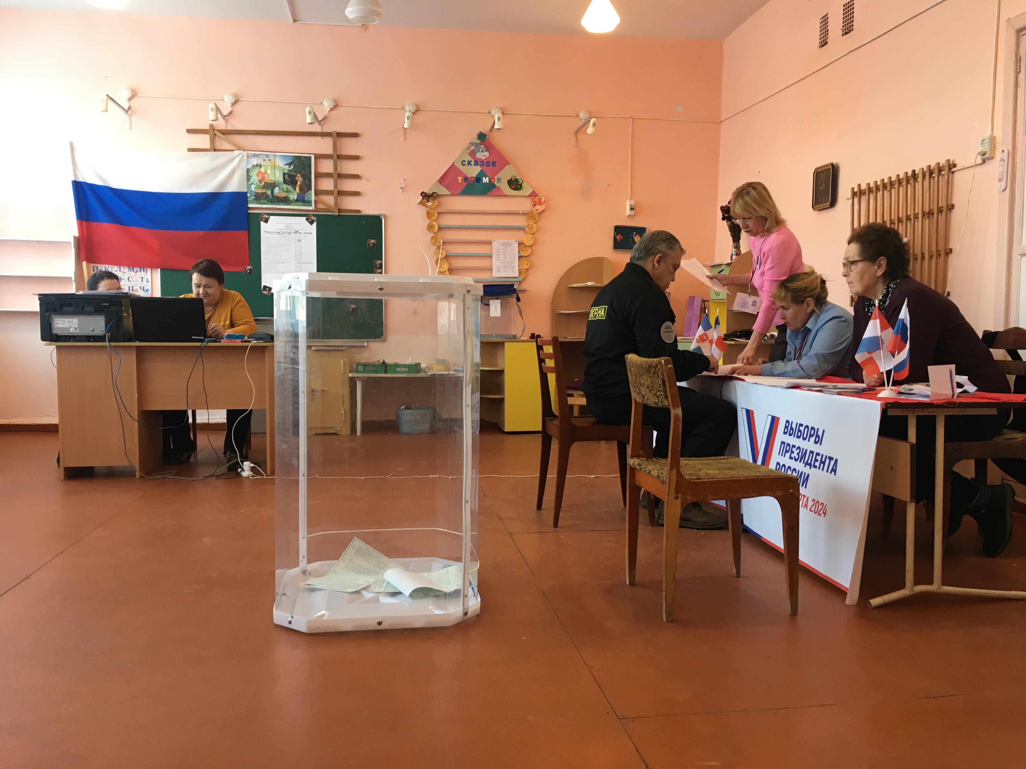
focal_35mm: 29
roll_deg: -0.4
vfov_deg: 48.2
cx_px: 513
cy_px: 384
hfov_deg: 61.7
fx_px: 860
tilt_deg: -3.8
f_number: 2.2
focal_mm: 4.15
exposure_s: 1/33
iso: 80
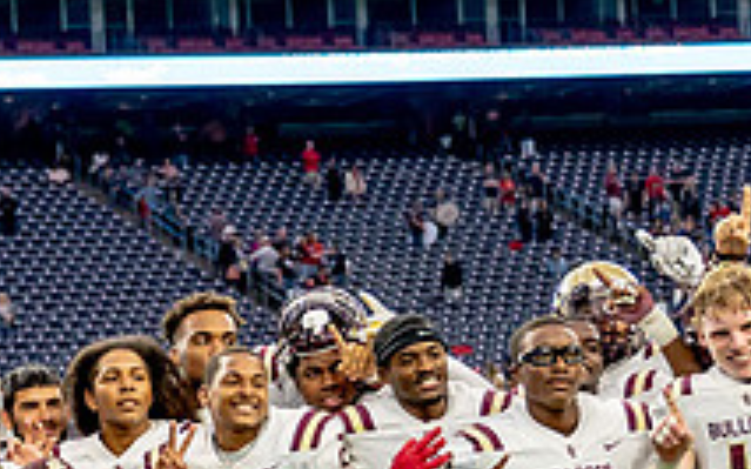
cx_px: 98
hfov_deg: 13.7
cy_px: 670
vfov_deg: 8.5
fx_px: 3110
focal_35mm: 152
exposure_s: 1/2000
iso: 2500
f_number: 2.8
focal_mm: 46
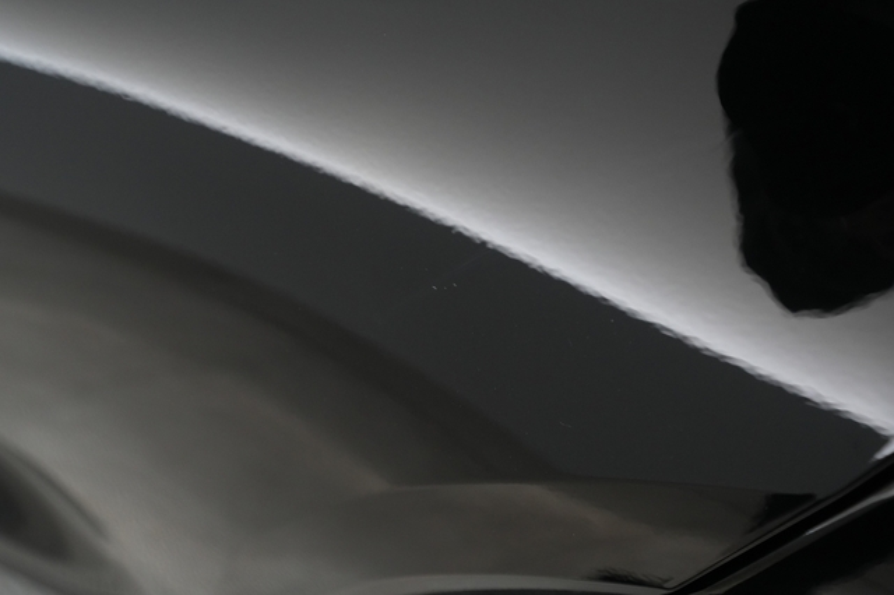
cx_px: 447
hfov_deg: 65.5
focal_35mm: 28
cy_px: 298
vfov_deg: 46.4
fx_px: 695
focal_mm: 28
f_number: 4.5
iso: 4000
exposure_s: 1/100
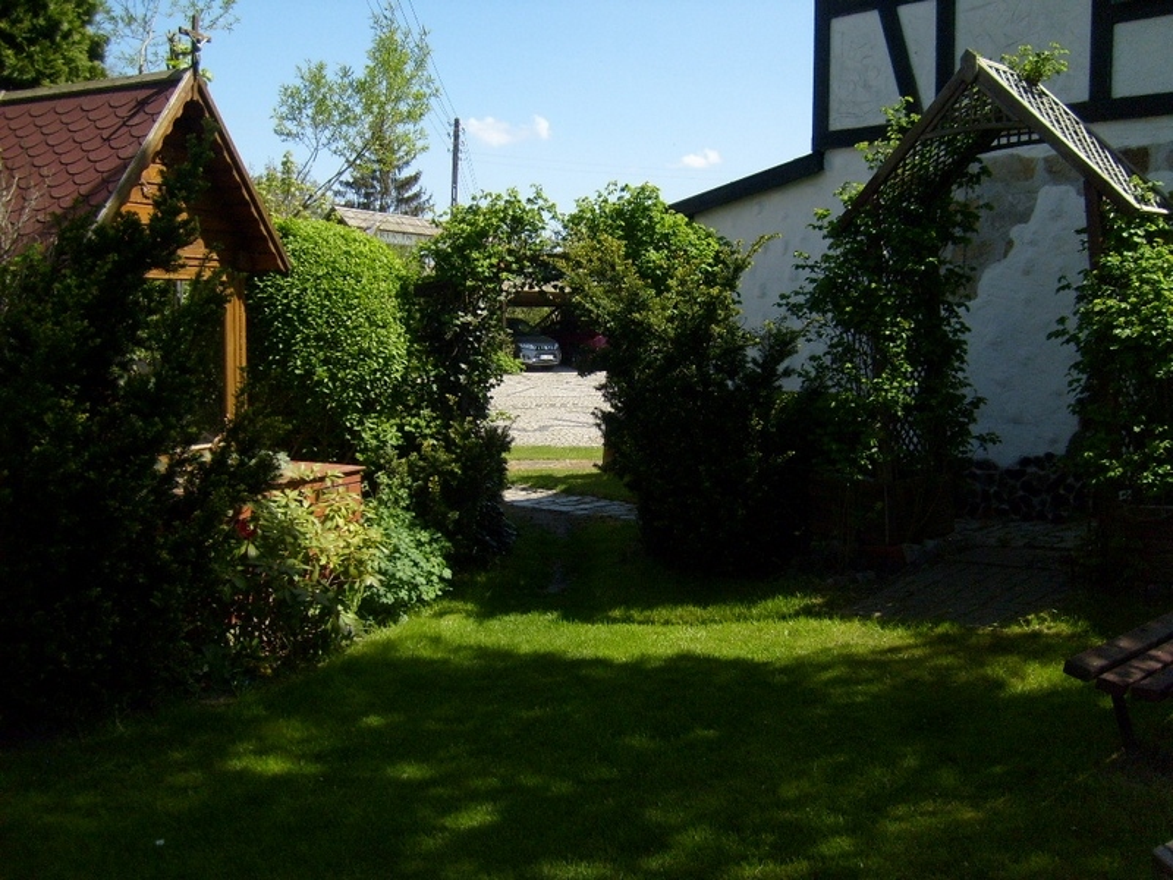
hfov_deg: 52.6
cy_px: 440
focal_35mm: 35
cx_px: 586
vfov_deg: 40.7
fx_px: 1186
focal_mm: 5.8
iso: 80
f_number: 7.1
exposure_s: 1/250
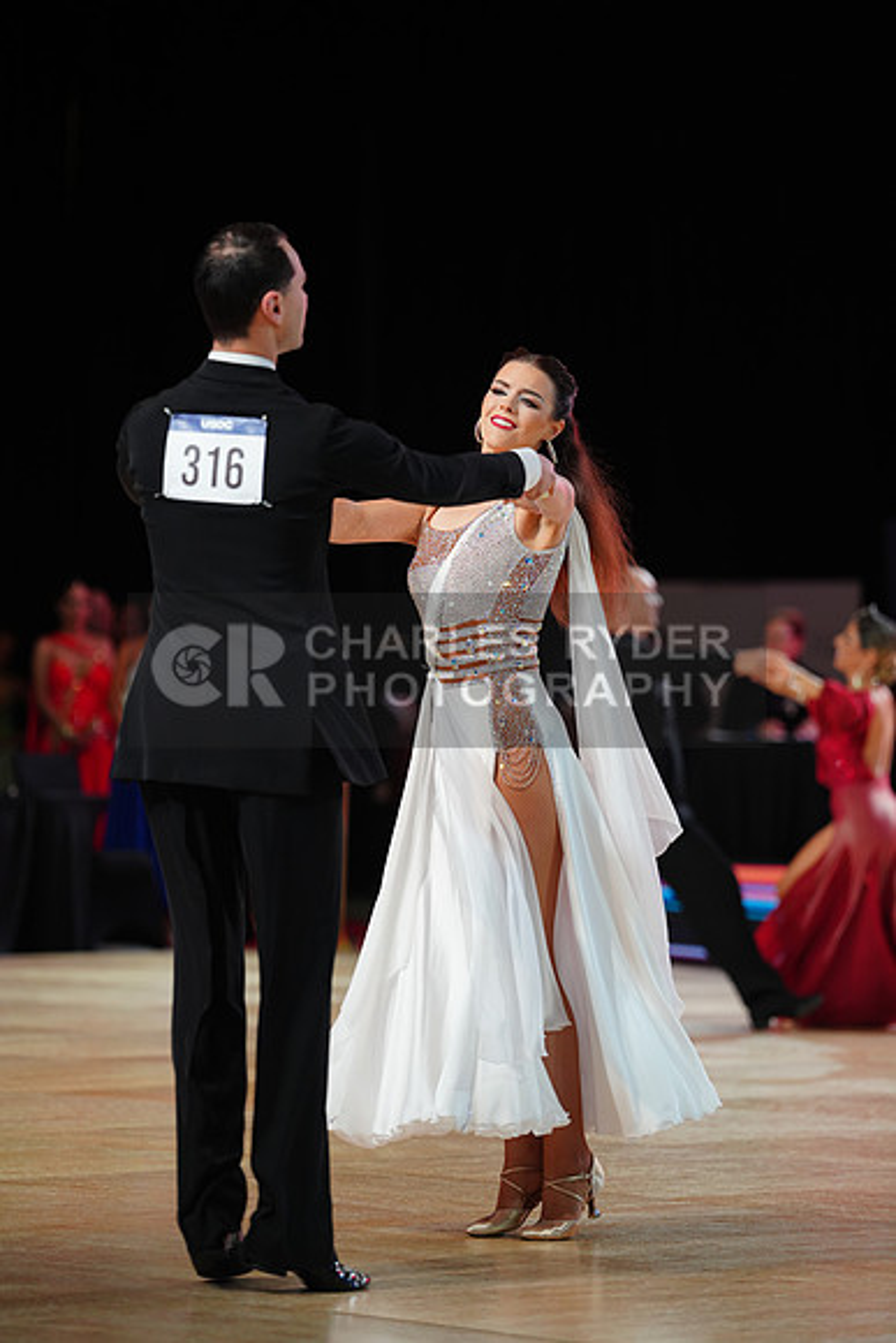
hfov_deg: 9.1
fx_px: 5634
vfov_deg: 13.6
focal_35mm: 151
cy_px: 672
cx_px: 448
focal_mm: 151
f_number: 2.8
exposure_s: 1/400
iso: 640
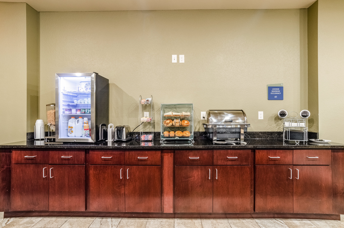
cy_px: 114
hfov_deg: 90.1
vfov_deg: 67.1
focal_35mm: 18
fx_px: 172
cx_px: 172
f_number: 8
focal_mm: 12
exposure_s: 1/13
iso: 400
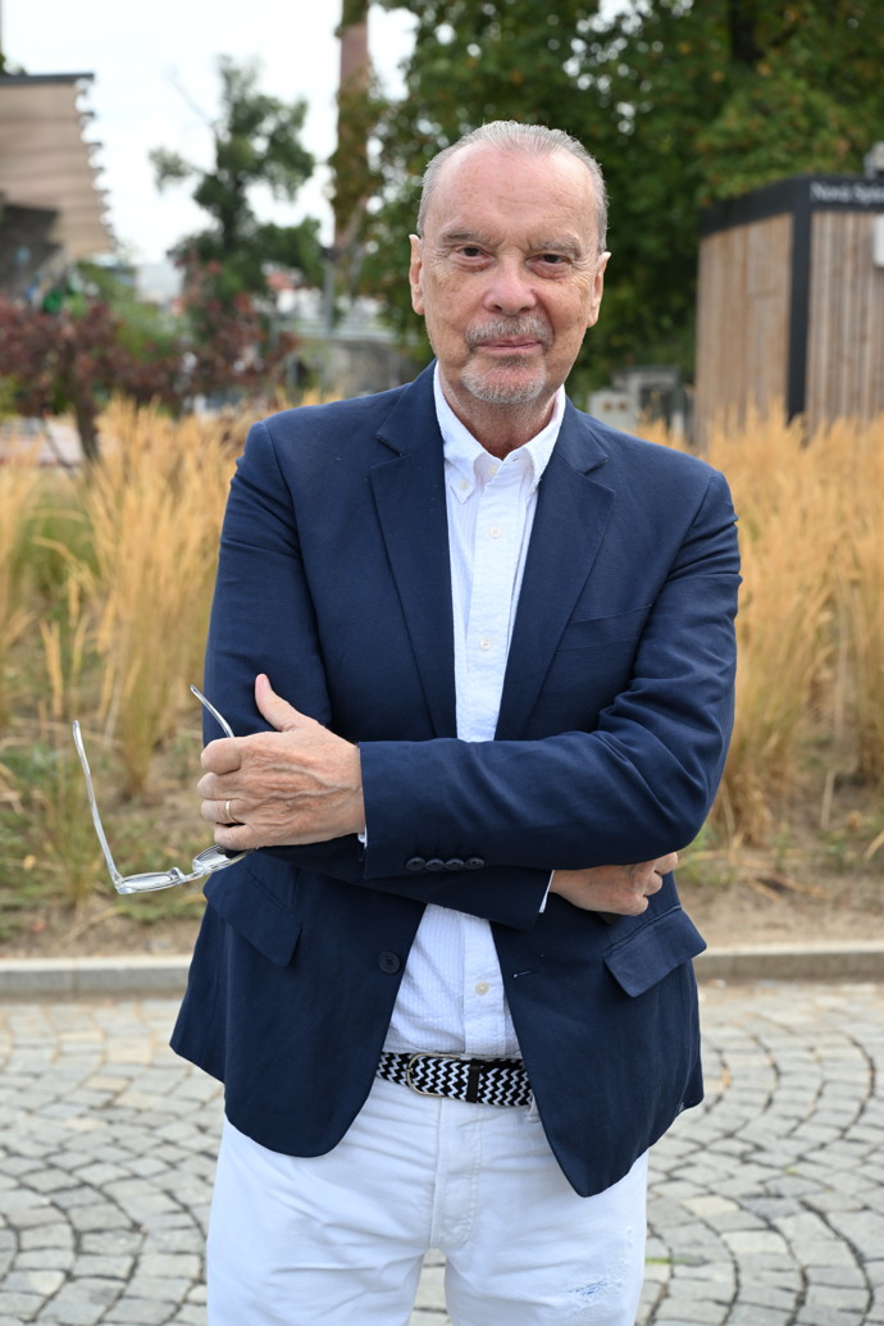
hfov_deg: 21.9
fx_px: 2283
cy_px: 663
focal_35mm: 62
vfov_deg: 32.4
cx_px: 442
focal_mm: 62
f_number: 5.6
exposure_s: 1/800
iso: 500
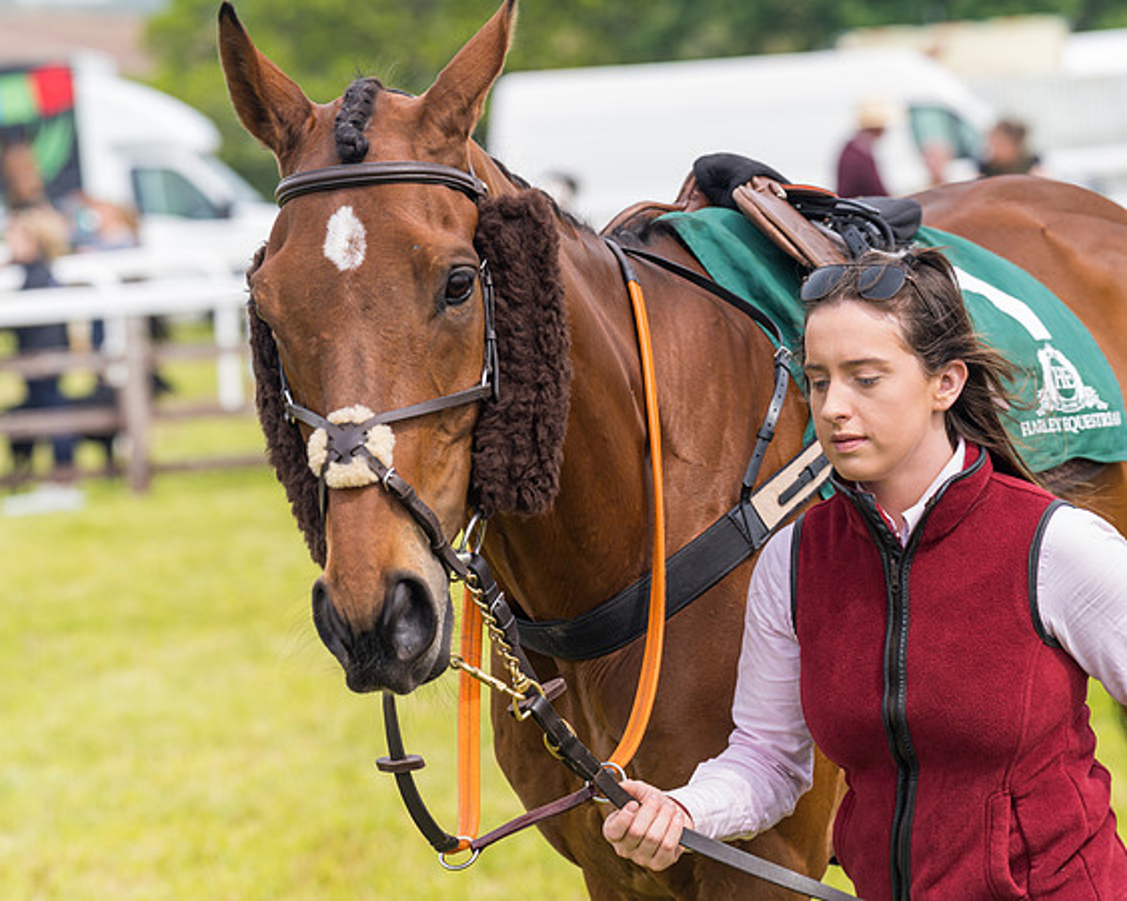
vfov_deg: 8.9
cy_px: 450
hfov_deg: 11.1
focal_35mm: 174
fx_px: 5795
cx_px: 773
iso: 50
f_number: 4.5
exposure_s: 1/320
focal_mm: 135
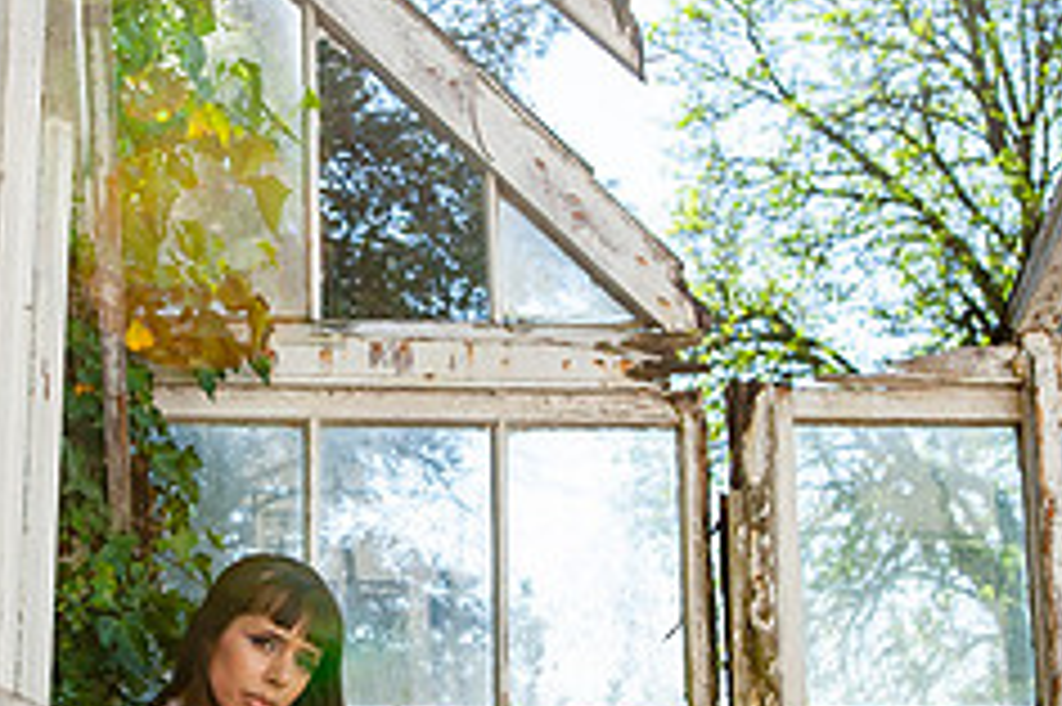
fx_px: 1887
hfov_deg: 30.9
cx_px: 258
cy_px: 380
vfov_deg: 21.2
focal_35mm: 64
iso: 320
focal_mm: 24
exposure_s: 1/1000
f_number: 3.5
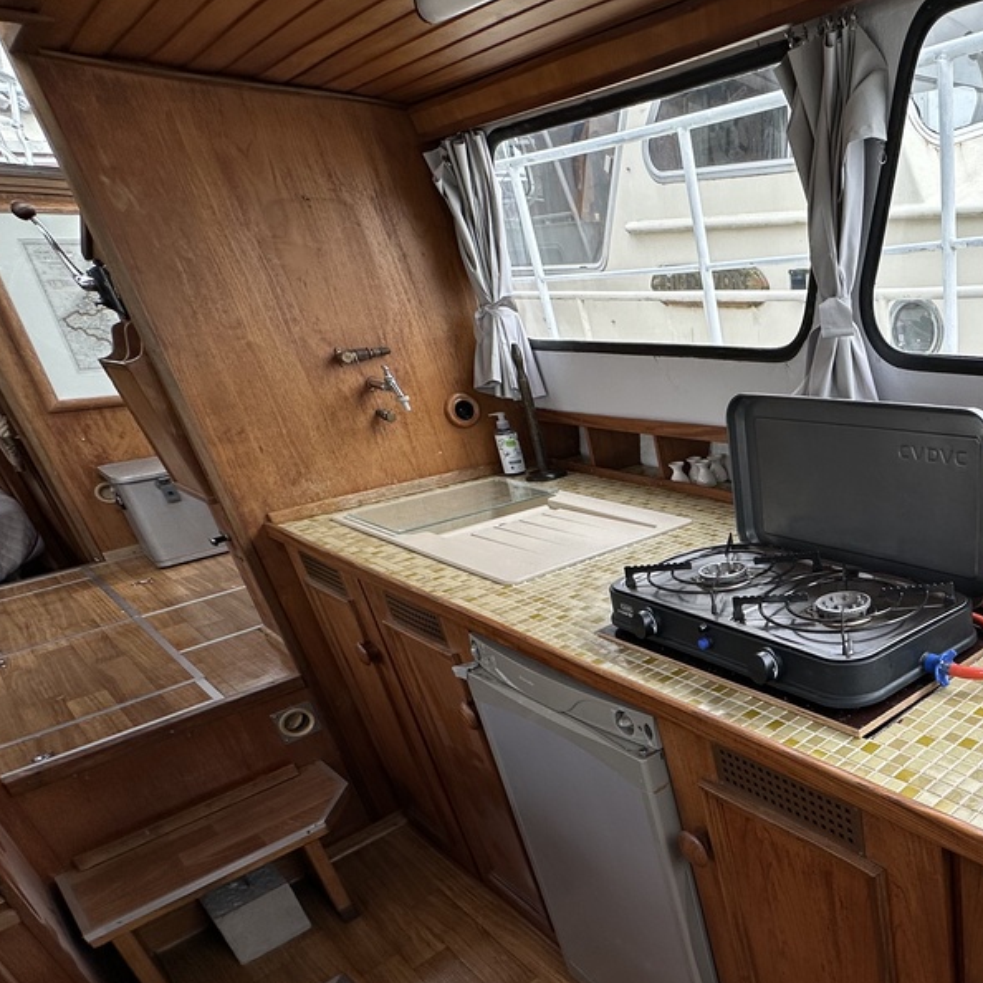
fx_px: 803
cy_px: 654
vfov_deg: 61.4
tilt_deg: -26.2
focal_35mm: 25
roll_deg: +2.7
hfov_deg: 54.6
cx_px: 889
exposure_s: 1/567
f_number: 2.2
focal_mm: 2.22
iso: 40
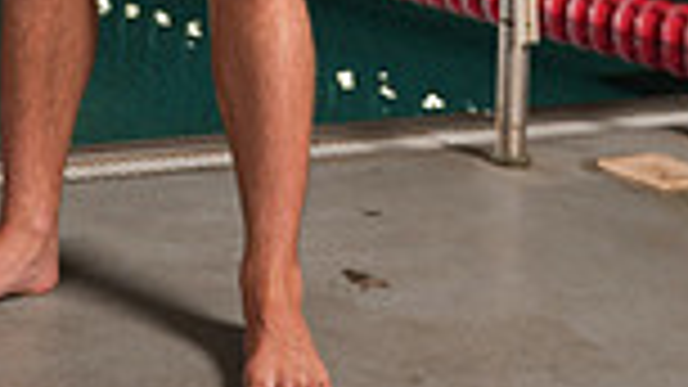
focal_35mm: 105
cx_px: 157
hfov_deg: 20.2
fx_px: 1915
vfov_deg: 10.2
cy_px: -508
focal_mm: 34
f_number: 5.6
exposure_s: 1/200
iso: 160
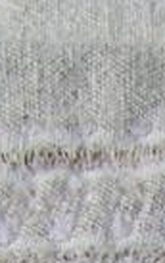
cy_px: 701
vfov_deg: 6.7
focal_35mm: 294
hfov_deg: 4.4
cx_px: 384
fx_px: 2109
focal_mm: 5.8
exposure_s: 1/60
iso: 50
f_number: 4
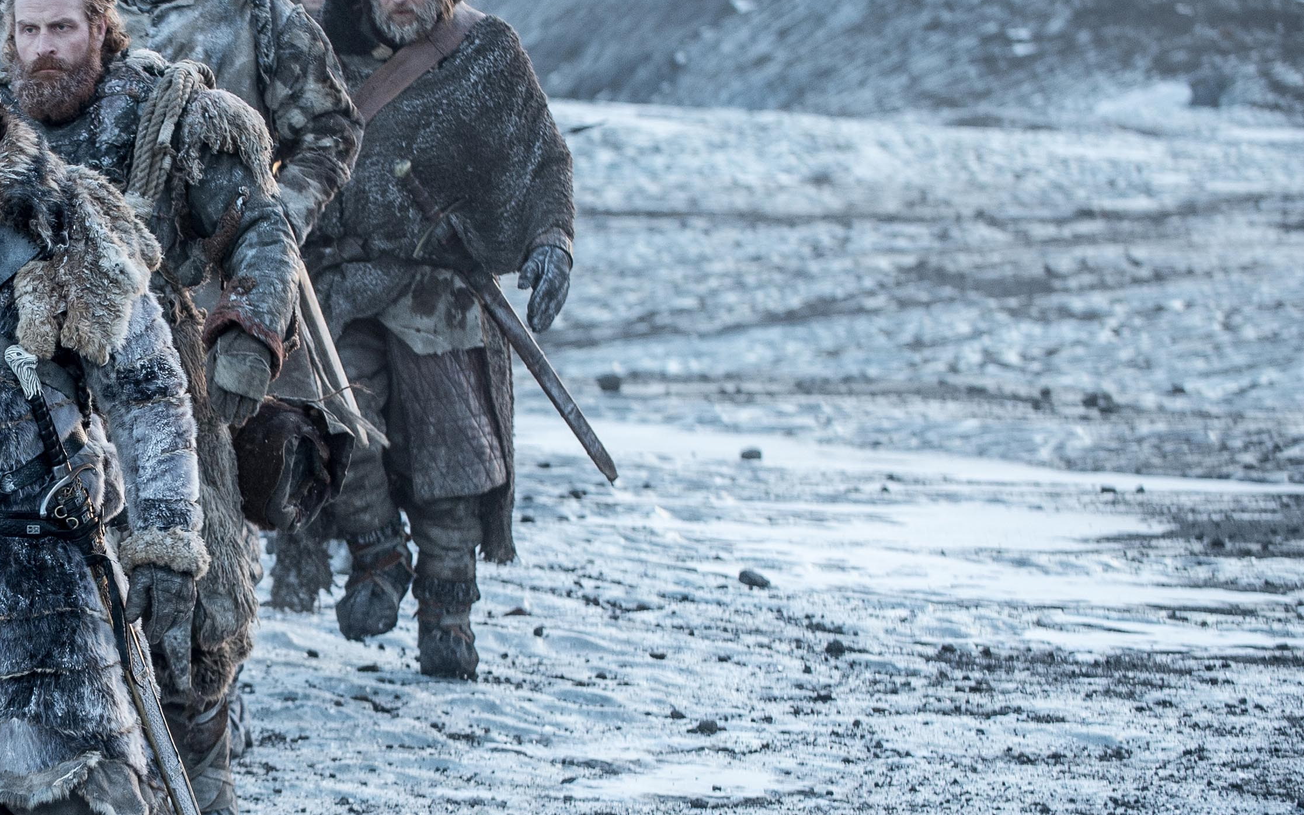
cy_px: 523
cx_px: -14
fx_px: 8388
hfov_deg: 8.8
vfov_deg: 5.6
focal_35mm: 236
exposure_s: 1/250
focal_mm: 105
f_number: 4
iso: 1000
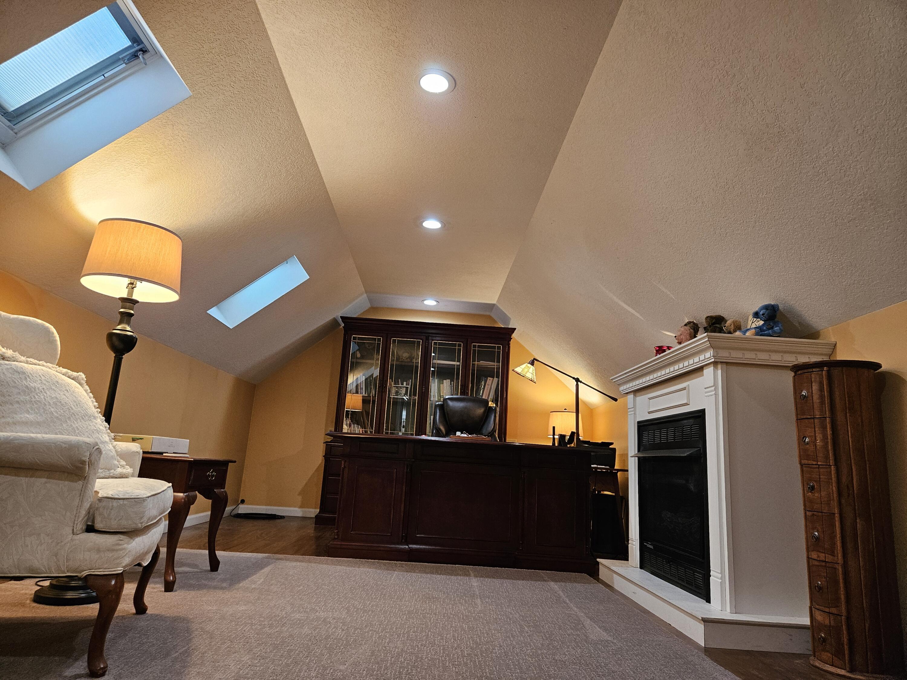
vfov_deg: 58.9
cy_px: 340
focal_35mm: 23
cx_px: 454
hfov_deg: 73.9
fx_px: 603
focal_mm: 5.4
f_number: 1.8
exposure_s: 1/120
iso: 400
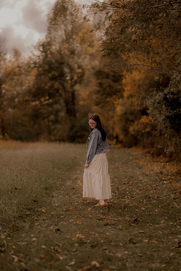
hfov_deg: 16.1
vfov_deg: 23.9
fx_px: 641
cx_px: 90
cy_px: 136
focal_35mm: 85
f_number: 1.4
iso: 200
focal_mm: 85
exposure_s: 1/4000
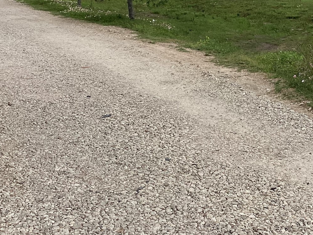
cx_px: 195
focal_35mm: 64
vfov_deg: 22.3
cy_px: 19
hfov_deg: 30.1
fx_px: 579
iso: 25
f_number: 2.4
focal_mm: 3.3
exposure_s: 1/1217
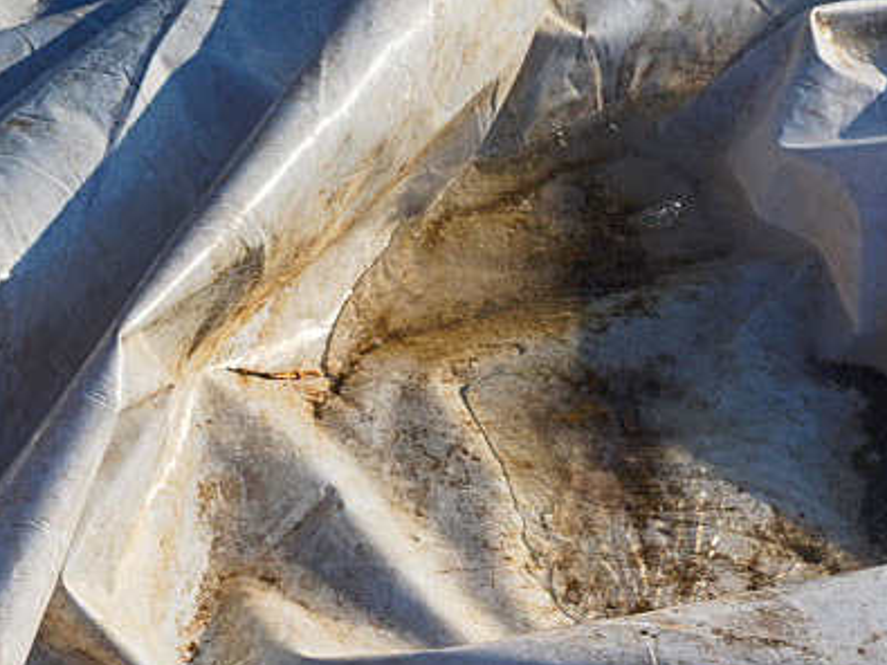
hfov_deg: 9.2
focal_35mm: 214
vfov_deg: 6.8
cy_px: 1085
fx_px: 5482
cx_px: 966
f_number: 11
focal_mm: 55
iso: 100
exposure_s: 1/250
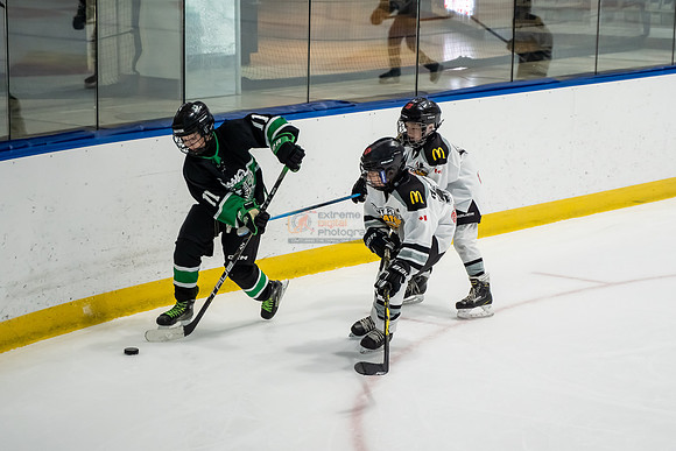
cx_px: 369
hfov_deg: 19.2
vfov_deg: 12.9
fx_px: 1997
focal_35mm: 106
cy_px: 252
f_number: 2.8
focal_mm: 75
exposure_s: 1/1000
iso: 2500
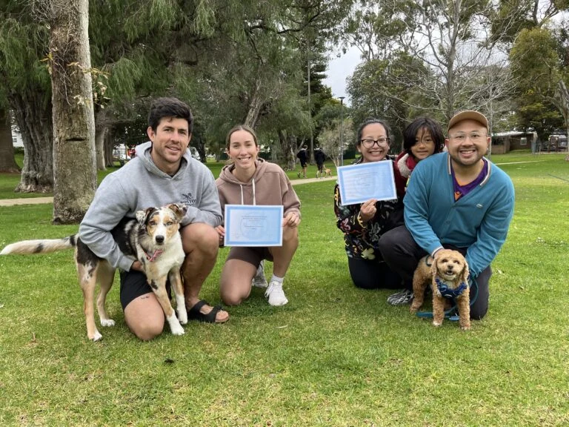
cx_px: 284
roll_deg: +0.6
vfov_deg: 53.1
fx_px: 427
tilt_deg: -6.2
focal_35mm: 26
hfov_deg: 67.3
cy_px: 214
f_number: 1.6
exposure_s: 1/329
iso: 50
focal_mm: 5.1
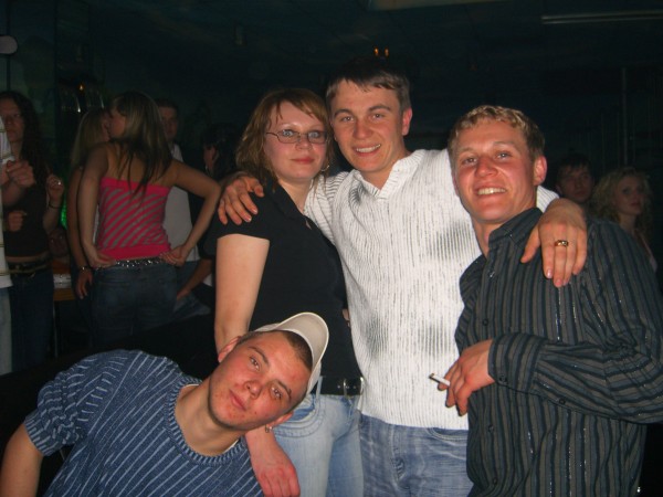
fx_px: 728
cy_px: 248
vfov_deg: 37.7
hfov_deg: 49.0
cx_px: 332
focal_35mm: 38
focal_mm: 7.9
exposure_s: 1/60
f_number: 2.8
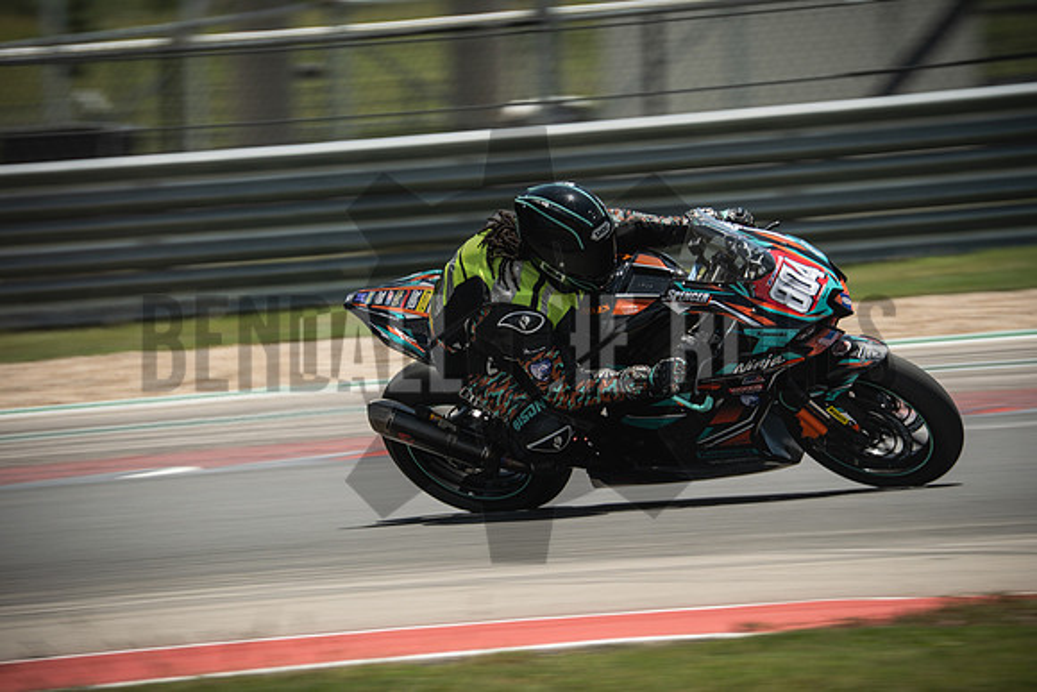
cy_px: 346
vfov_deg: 2.5
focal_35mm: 559
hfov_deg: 3.7
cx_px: 518
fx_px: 16105
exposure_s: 1/250
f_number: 8
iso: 160
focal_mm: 372.6
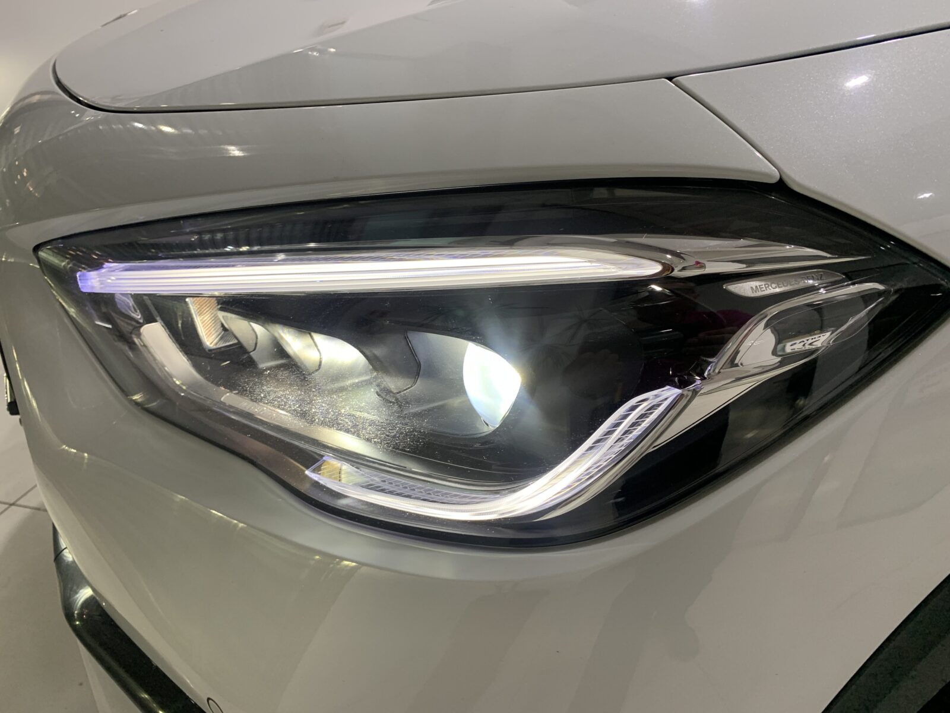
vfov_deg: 53.1
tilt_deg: -28.5
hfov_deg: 67.3
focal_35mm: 26
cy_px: 356
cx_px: 475
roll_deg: +1.0
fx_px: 714
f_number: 1.8
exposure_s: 1/51
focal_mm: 4.25
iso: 80
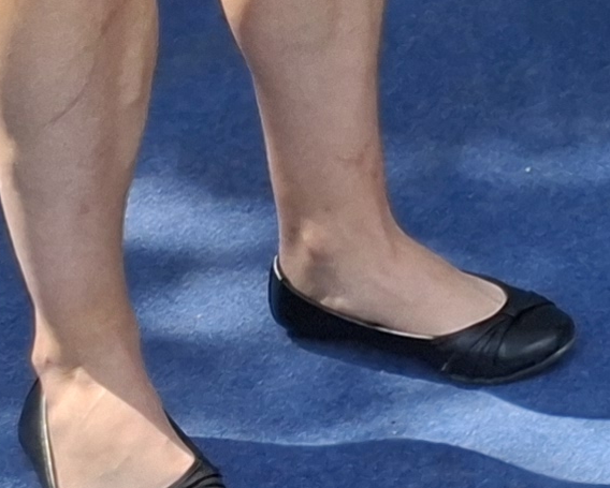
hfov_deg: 9.4
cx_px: 1857
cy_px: -1079
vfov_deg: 8.1
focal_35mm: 158
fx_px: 2854
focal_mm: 5.54
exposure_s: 1/493
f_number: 1.8
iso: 50
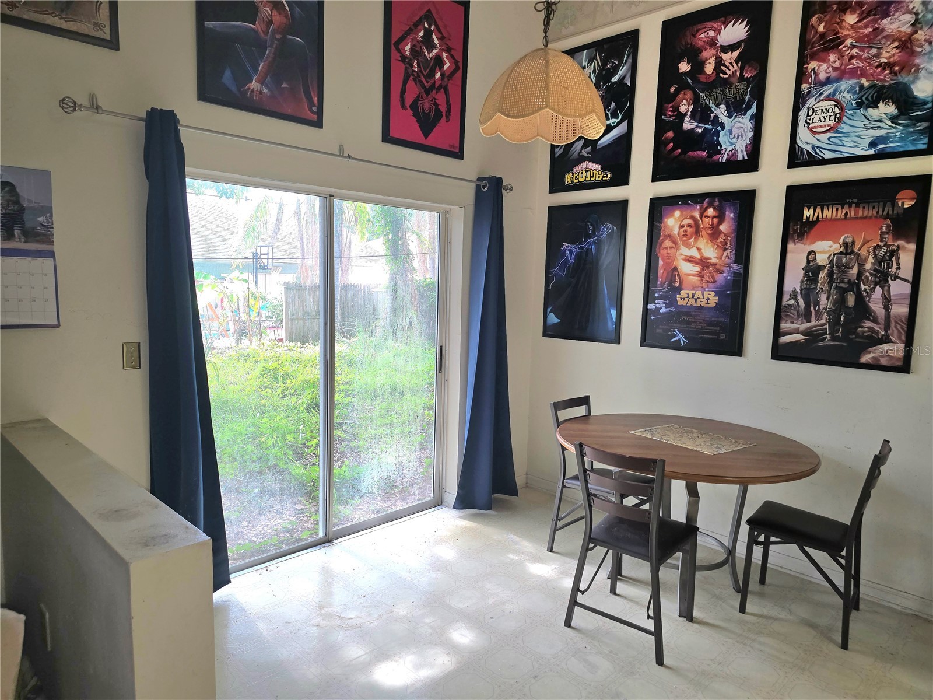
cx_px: 466
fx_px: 620
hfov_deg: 73.9
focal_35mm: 23
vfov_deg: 58.9
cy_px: 350
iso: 50
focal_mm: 6.3
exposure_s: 1/60.2
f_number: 1.7
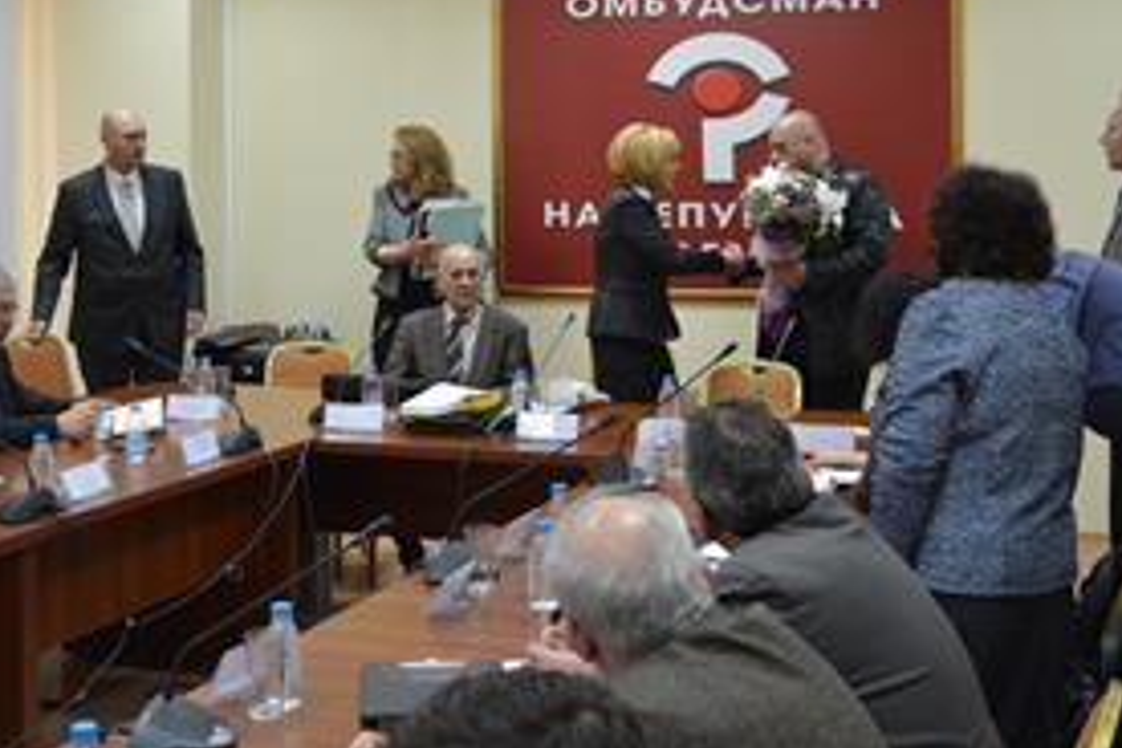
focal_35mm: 61
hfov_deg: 33.0
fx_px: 1895
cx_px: 545
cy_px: 165
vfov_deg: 22.1
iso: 800
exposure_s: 1/50
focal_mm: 25
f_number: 4
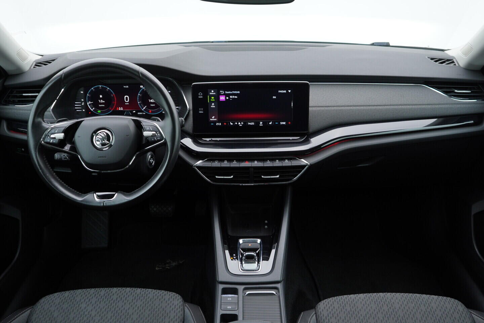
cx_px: 242
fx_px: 484
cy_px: 162
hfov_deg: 53.1
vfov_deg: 36.9
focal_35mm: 36
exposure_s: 1/40
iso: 125
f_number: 2.8
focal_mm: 24
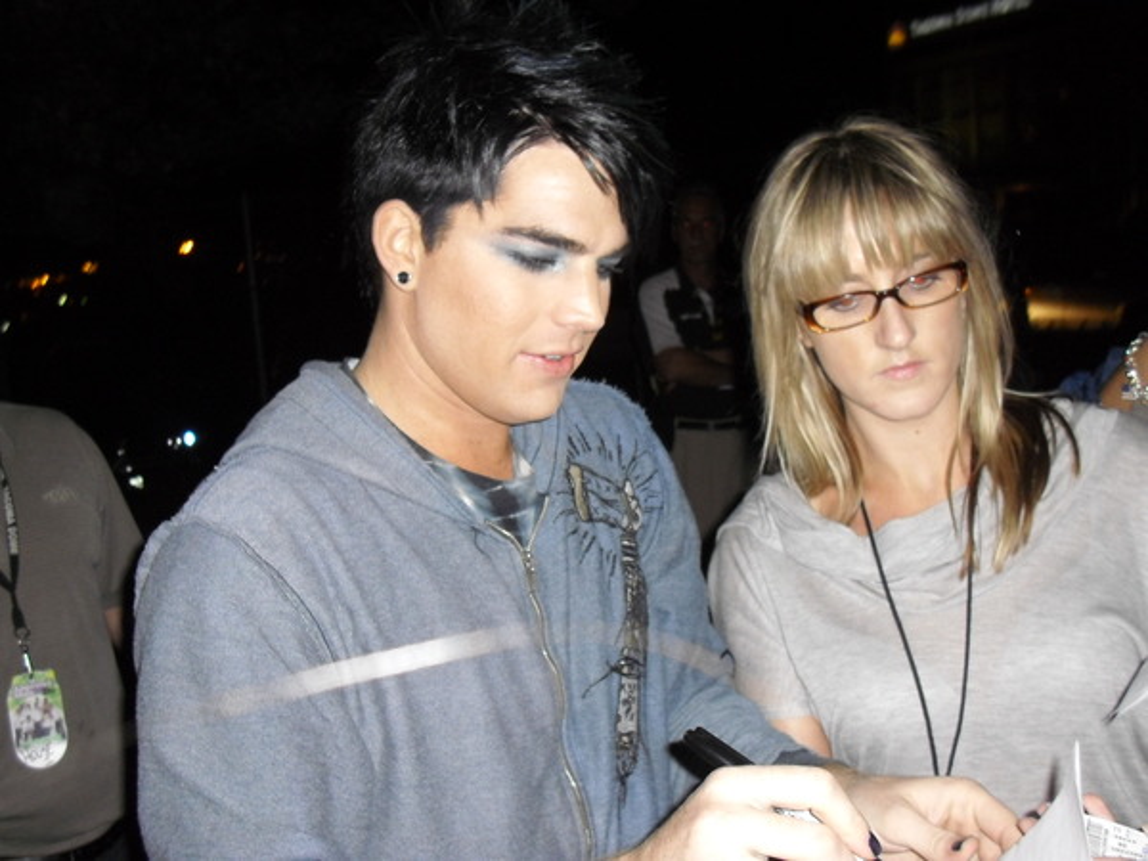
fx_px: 1260
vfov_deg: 37.7
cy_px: 430
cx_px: 574
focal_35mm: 38
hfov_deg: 49.0
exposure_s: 1/60
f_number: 2.8
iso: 200
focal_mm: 6.2
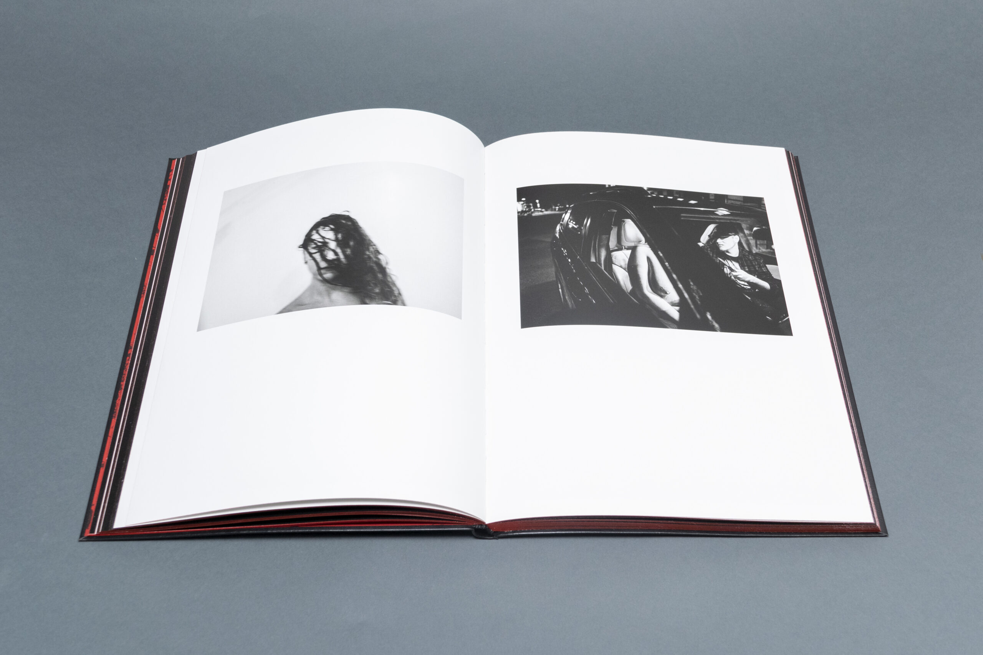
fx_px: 983
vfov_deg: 36.9
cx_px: 492
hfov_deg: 53.1
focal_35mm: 36
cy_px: 328
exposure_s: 1/200
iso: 800
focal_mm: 24
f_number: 5.6
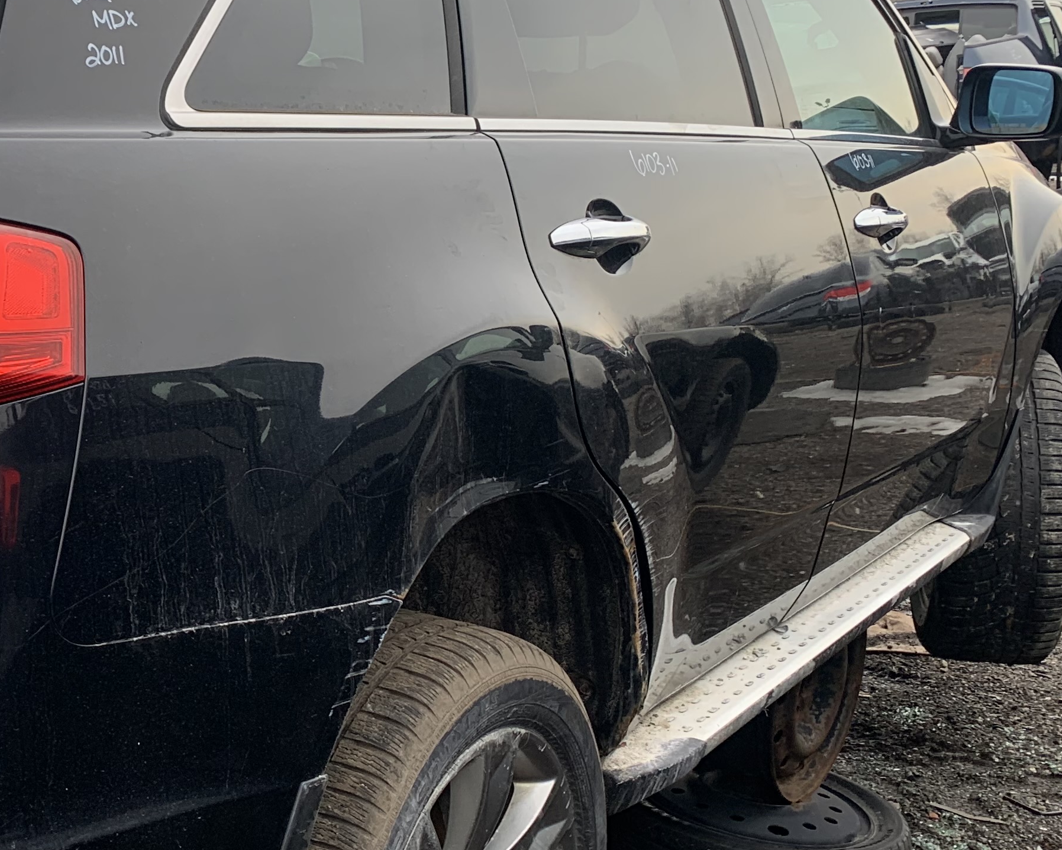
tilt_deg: -11.0
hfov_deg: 31.0
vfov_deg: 26.6
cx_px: 45
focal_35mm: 57
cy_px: 356
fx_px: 1792
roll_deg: +1.0
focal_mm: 4.25
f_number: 1.8
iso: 25
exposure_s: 1/122
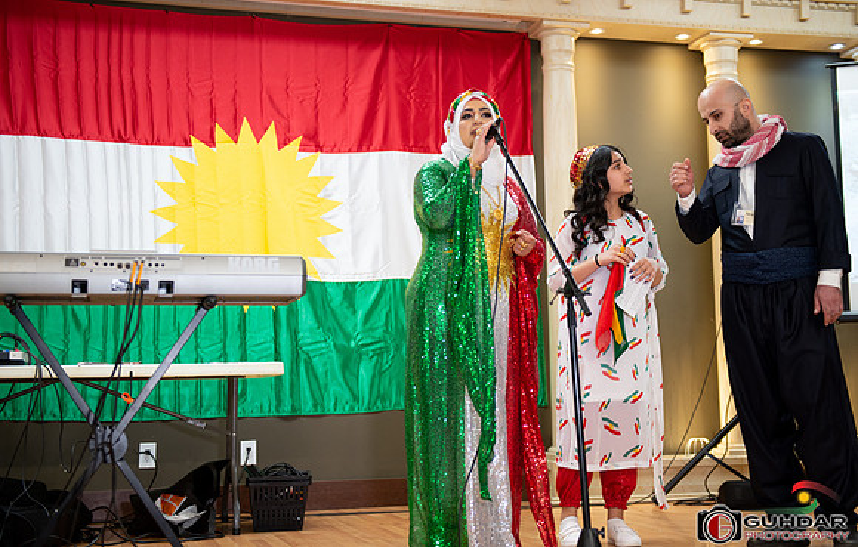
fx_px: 1217
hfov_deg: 38.8
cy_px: 243
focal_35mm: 52
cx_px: 457
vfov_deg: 25.3
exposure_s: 1/200
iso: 720
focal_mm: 48
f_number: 2.8
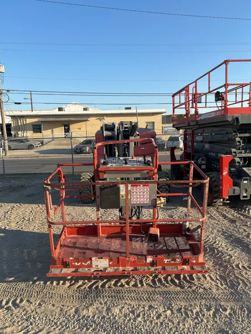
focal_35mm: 26
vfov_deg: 67.3
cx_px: 126
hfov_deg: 53.1
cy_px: 167
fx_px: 251
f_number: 1.5
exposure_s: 1/1934
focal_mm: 5.7
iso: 50
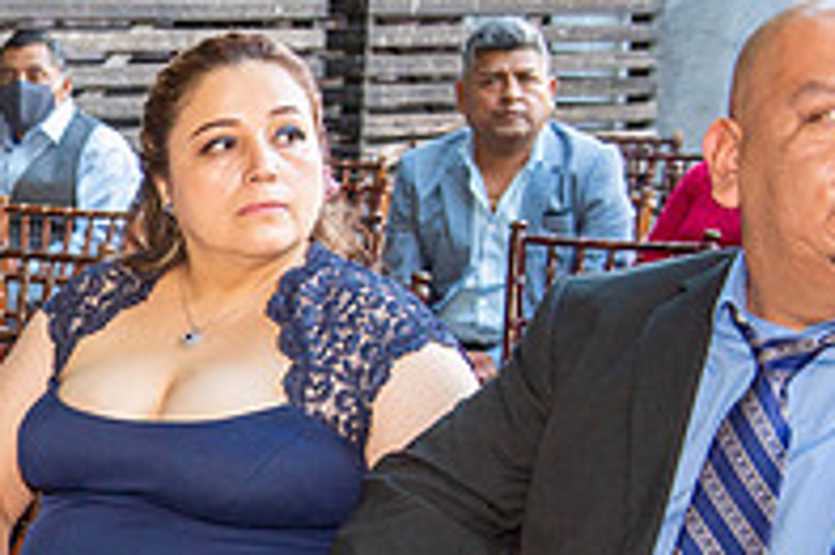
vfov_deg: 12.8
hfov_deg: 17.5
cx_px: -386
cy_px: 451
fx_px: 2457
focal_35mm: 106
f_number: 4.5
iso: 500
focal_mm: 36
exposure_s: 1/160
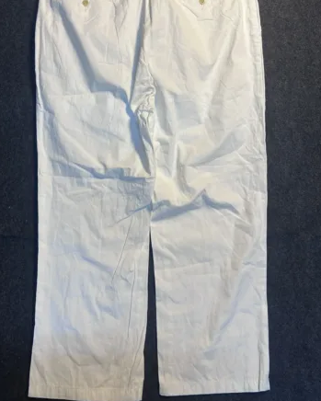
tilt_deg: -58.5
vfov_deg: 56.9
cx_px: 150
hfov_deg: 47.1
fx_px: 368
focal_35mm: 31
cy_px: 171
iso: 100
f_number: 1.5
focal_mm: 5.7
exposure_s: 1/100
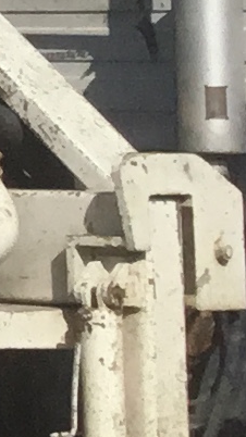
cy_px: -173
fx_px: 3179
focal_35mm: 274
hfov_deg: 3.6
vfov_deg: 7.8
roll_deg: -1.4
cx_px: -1386
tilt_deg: +5.2
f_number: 2.4
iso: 25
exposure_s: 1/2809
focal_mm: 3.3
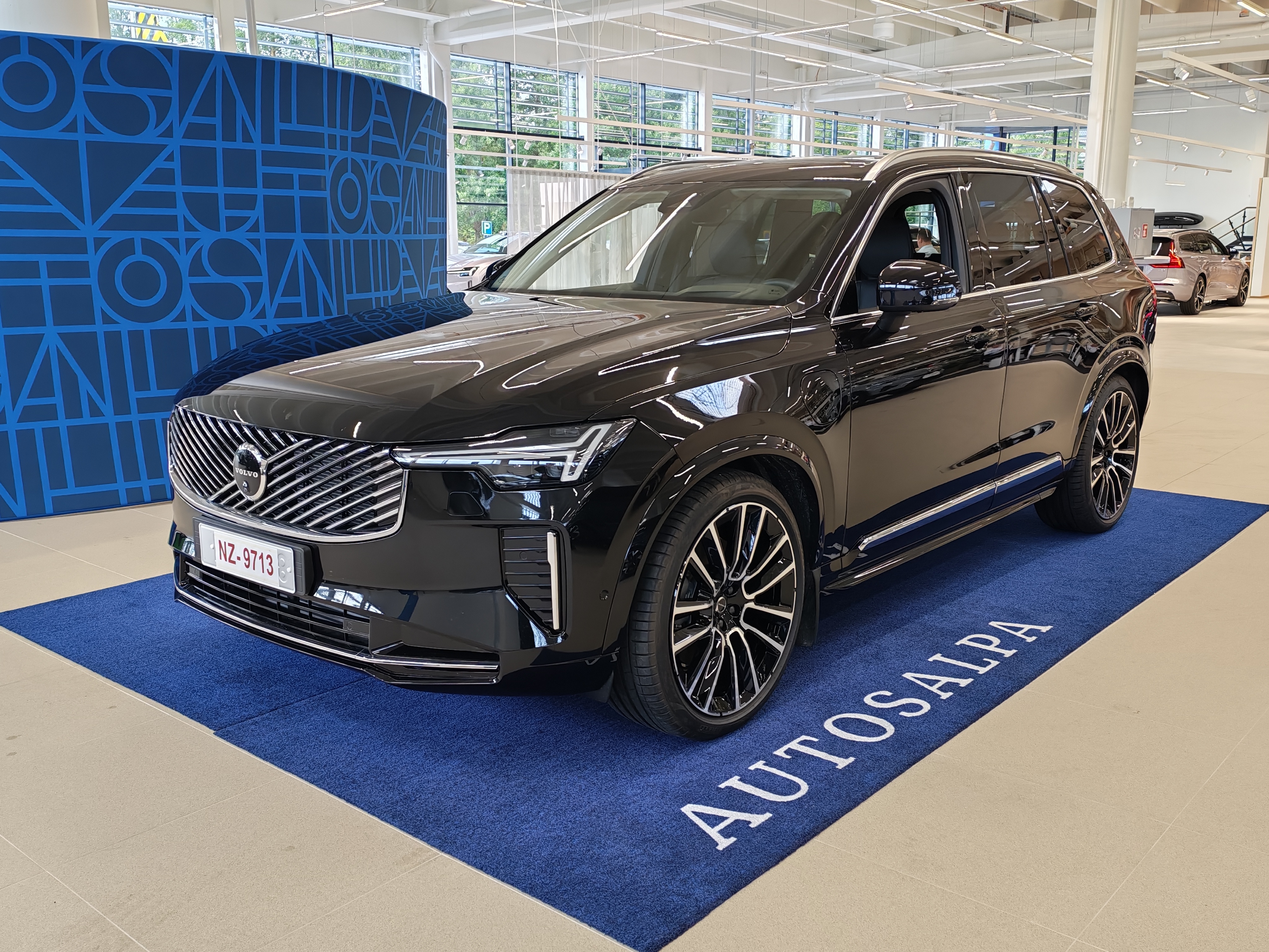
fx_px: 1210
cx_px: 634
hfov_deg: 55.4
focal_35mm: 33
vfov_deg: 42.9
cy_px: 476
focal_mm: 6.12
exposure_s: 1/100
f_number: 1.9
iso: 233
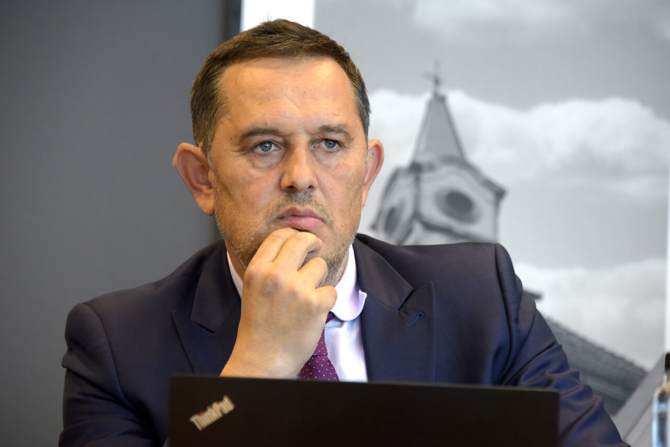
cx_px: 335
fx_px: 3723
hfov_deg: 10.3
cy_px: 224
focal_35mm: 200
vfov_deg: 6.9
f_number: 6.3
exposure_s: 1/125
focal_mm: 200
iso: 2500
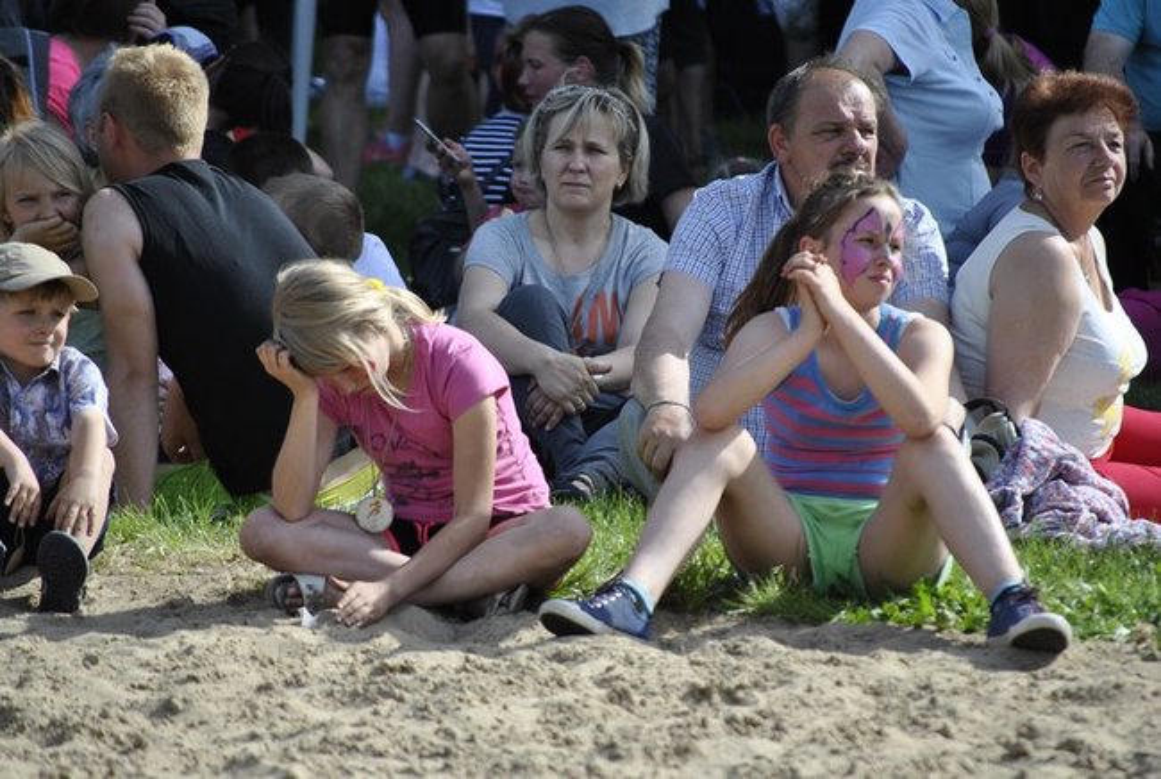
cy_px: 390
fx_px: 9693
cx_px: 580
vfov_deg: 4.6
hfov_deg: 6.9
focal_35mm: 300
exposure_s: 1/500
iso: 220
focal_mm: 200
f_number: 5.6
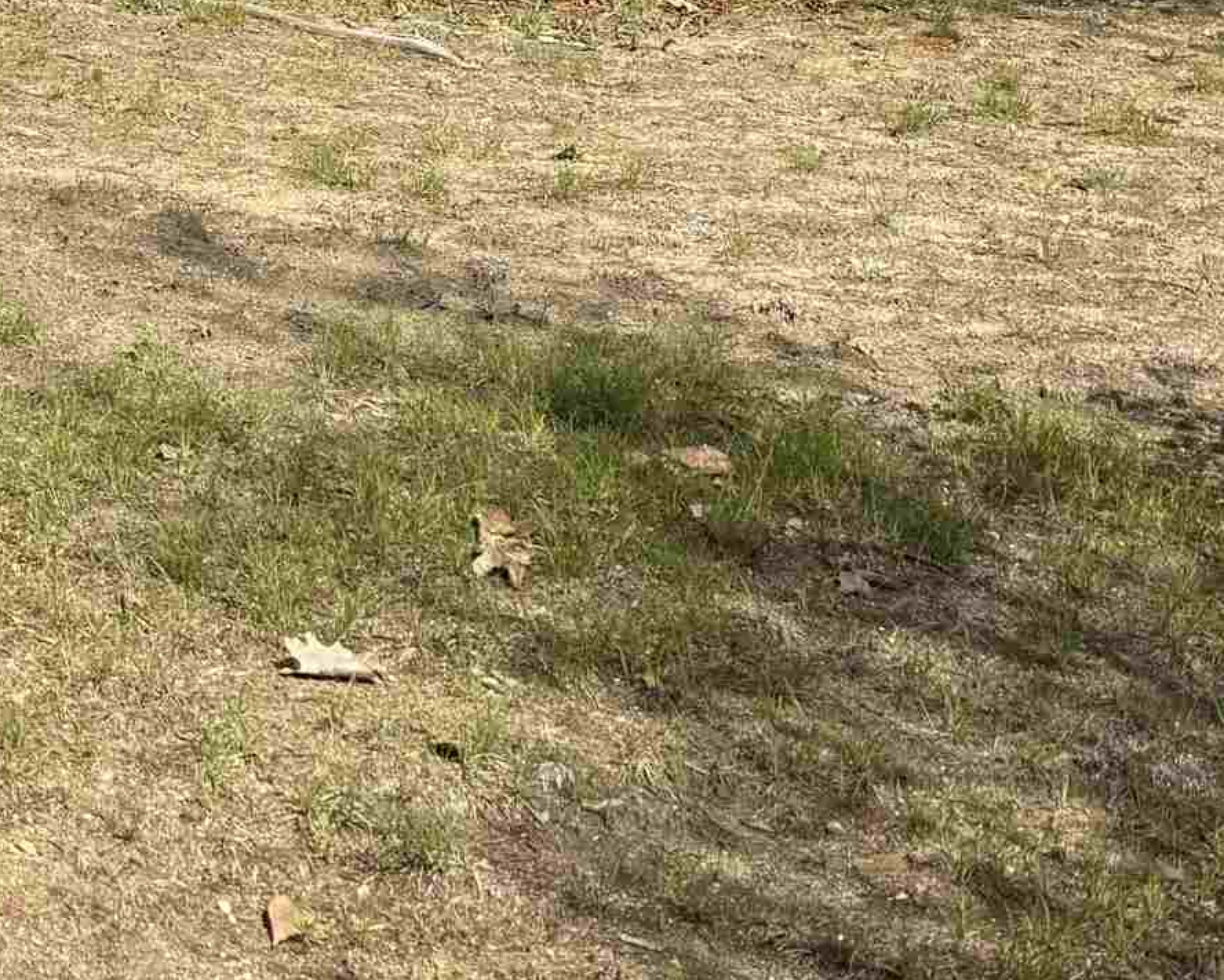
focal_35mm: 81
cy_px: -493
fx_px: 2935
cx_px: -504
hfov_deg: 20.7
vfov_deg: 17.1
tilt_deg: +2.4
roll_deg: +1.7
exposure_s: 1/2907
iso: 80
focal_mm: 6.76
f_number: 1.78
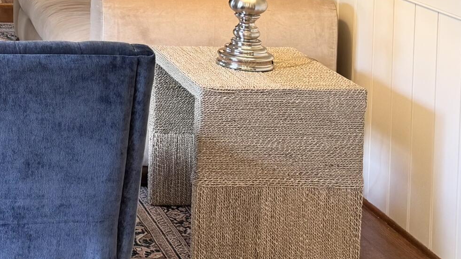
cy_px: -139
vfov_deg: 14.1
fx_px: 978
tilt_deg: -3.8
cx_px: -179
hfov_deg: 22.8
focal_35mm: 80
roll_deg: +0.3
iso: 160
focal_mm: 6.76
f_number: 1.78
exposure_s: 1/60
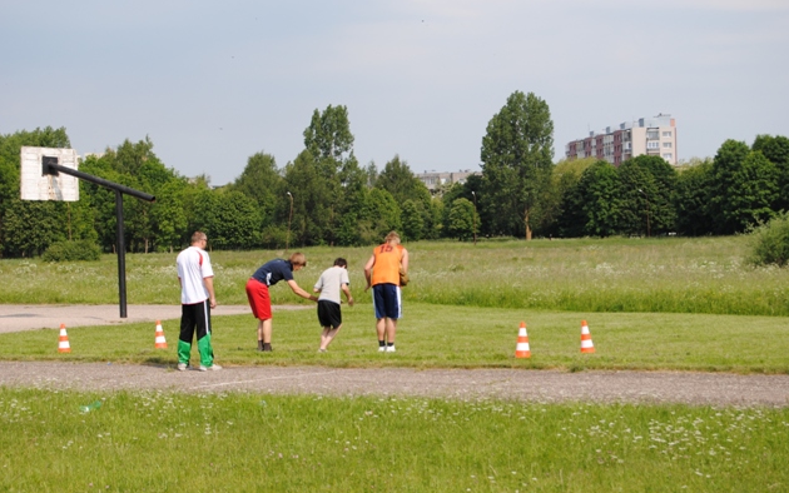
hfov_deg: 24.2
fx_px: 1839
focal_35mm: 86
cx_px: 393
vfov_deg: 15.3
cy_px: 243
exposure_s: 1/250
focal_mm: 55
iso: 100
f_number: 8
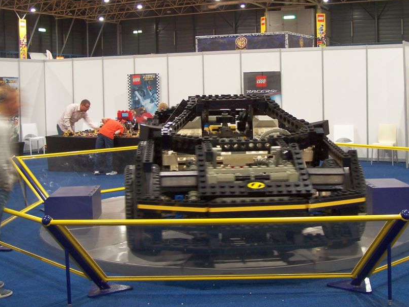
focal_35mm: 51
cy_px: 117
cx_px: 227
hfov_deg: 37.5
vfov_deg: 28.5
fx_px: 602
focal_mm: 6.7
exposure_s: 1/2
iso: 80
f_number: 2.8
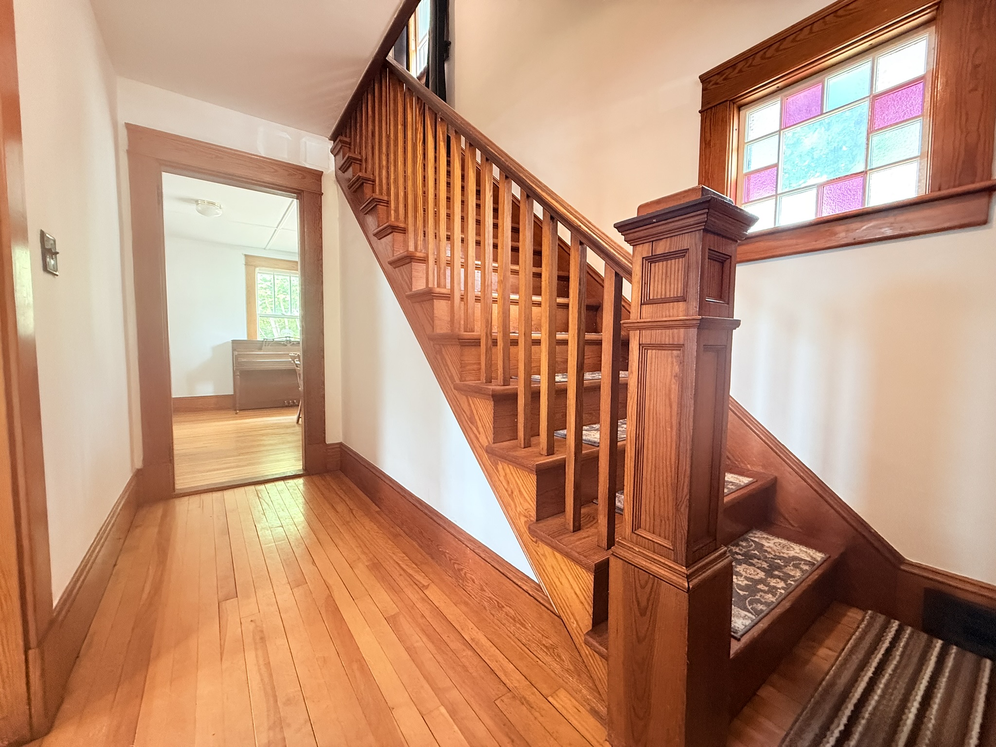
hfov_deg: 102.1
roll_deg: -0.8
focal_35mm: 14
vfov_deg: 85.7
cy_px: 374
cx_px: 498
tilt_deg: -3.9
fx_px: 403
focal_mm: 2.22
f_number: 2.2
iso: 640
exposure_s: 1/60
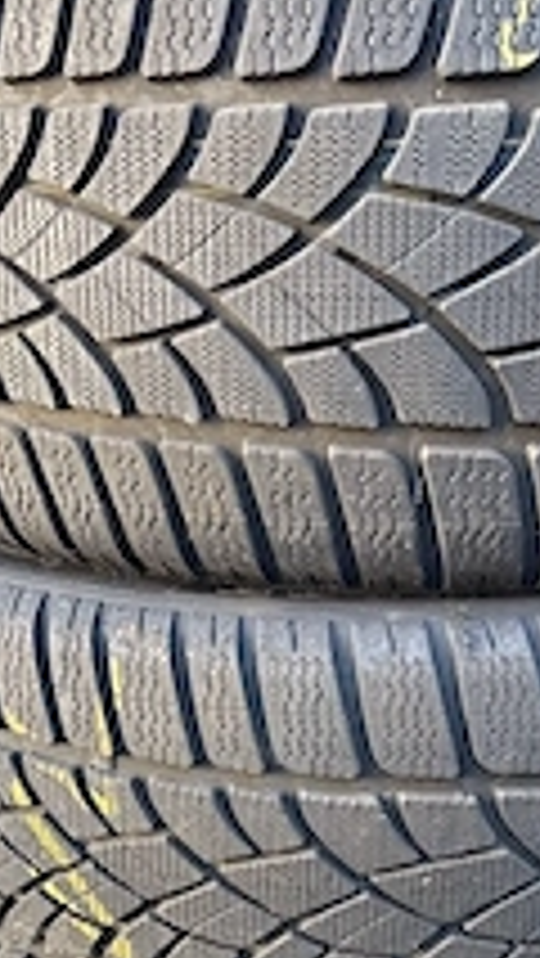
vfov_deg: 40.0
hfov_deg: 24.4
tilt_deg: -28.4
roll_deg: +1.4
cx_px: 310
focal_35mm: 49
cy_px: 796
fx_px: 1246
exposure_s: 1/121
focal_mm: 6.76
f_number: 1.78
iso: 160
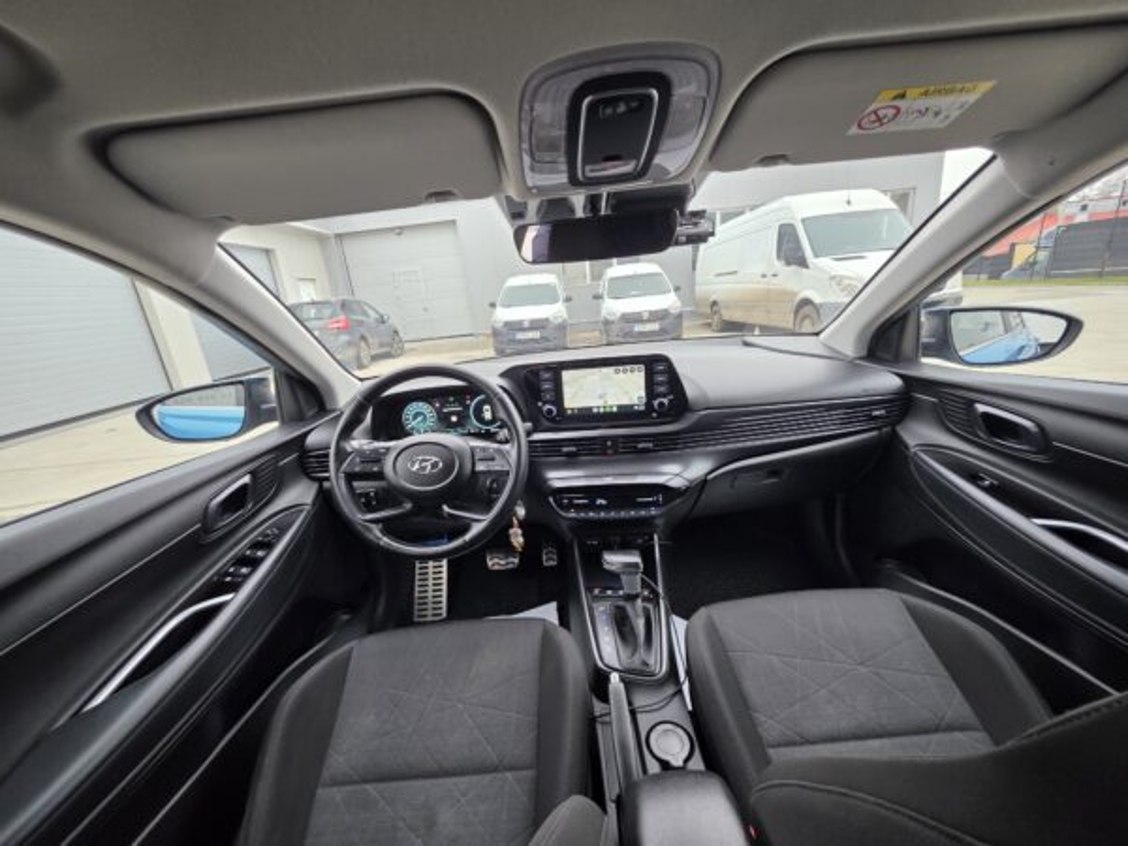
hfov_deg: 106.2
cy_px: 423
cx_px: 564
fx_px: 424
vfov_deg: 89.9
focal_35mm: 13
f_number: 1.9
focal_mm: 2.2
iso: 100
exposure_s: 1/100
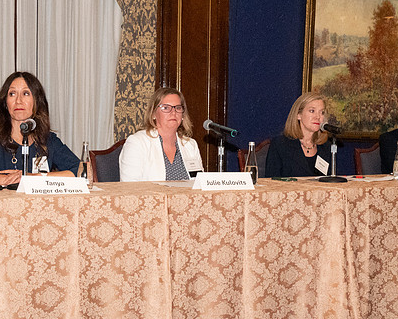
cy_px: 160
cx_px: 220
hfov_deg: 23.3
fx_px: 967
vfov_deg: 18.7
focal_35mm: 82
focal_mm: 40
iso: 12800
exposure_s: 1/125
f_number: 11
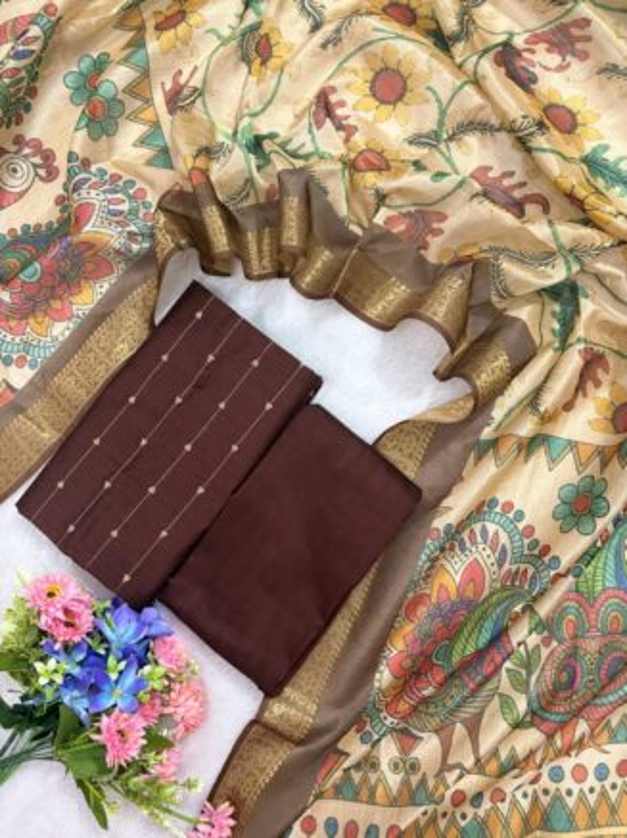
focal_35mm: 26
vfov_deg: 67.3
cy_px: 419
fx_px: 629
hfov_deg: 53.0
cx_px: 314
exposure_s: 1/50
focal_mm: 5.96
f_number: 1.6
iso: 200
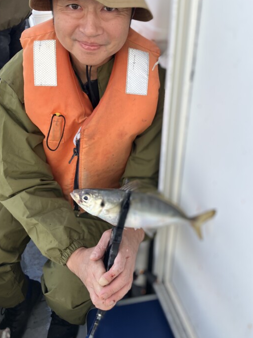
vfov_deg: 55.2
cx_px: 112
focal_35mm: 33
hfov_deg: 42.9
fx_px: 322
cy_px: 145
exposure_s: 1/164
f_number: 1.8
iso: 25
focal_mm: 3.99
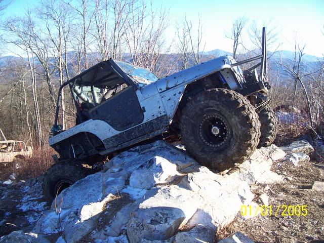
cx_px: 162
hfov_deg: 54.0
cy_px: 122
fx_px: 318
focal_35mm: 34
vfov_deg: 41.8
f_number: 2.7
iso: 80
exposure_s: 1/396
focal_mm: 5.6
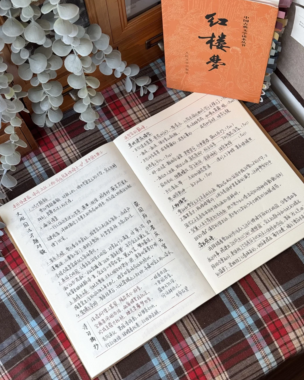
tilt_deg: -68.6
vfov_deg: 36.7
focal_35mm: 51
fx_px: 574
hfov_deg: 29.7
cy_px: 183
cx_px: 151
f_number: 1.78
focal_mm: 6.76
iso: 64
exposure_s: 1/290
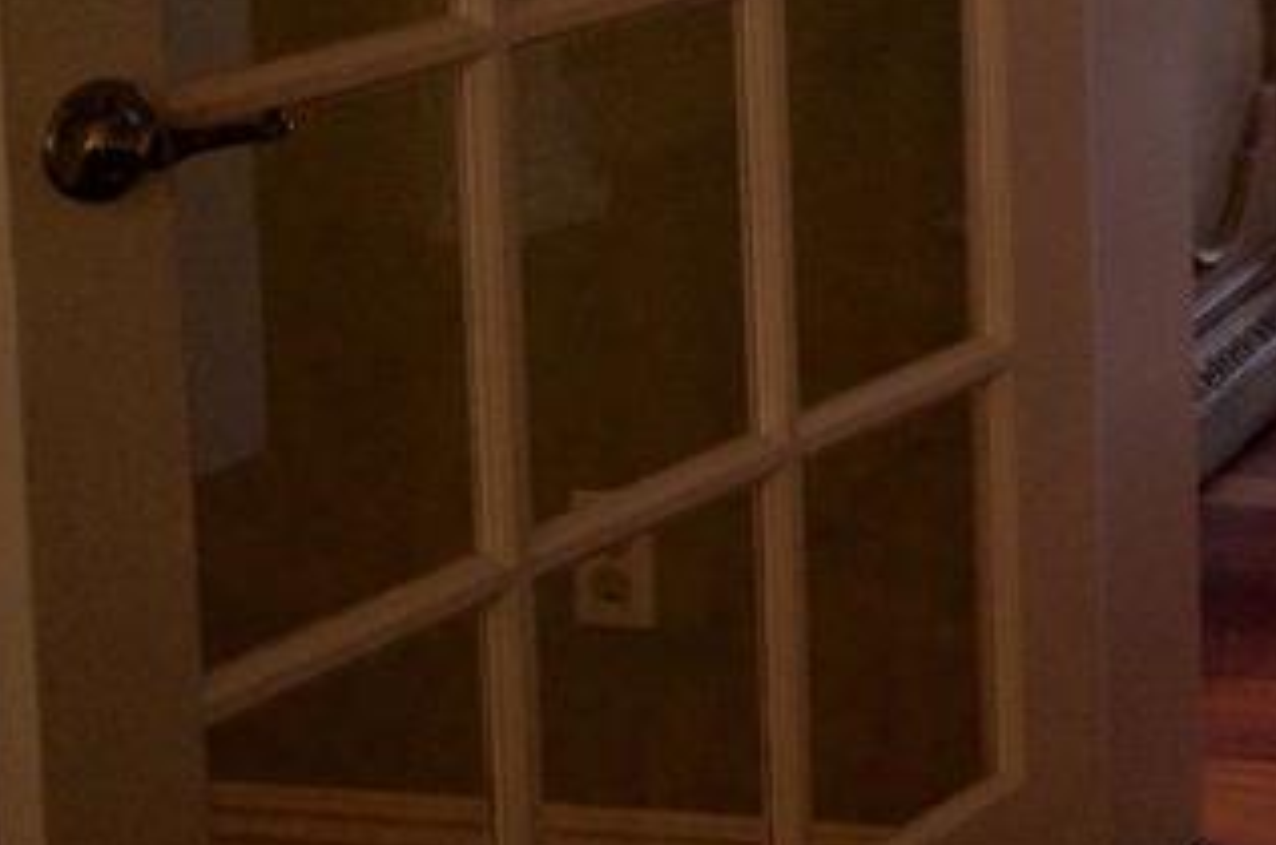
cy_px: -382
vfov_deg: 12.6
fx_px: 3643
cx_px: 2081
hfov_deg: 17.3
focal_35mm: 103
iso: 800
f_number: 5.6
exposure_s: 1/25
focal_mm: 20
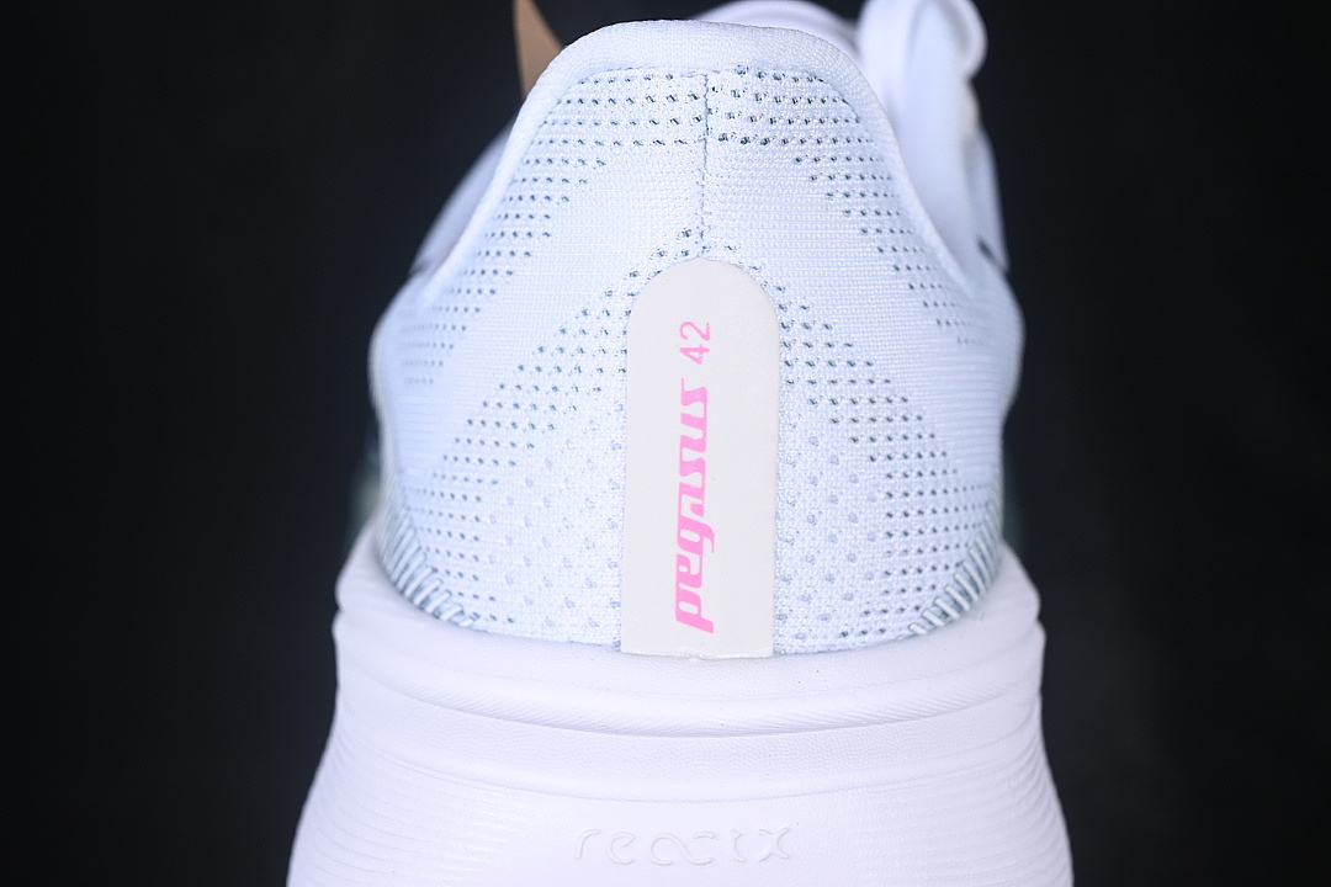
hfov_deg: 27.0
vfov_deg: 18.2
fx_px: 2773
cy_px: 444
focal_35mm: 75
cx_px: 666
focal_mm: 50
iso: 160
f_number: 7.1
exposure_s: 1/80
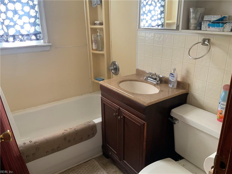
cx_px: 116
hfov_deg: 61.7
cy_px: 87
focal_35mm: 29
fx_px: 194
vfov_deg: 48.2
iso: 125
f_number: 1.8
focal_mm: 3
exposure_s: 1/60
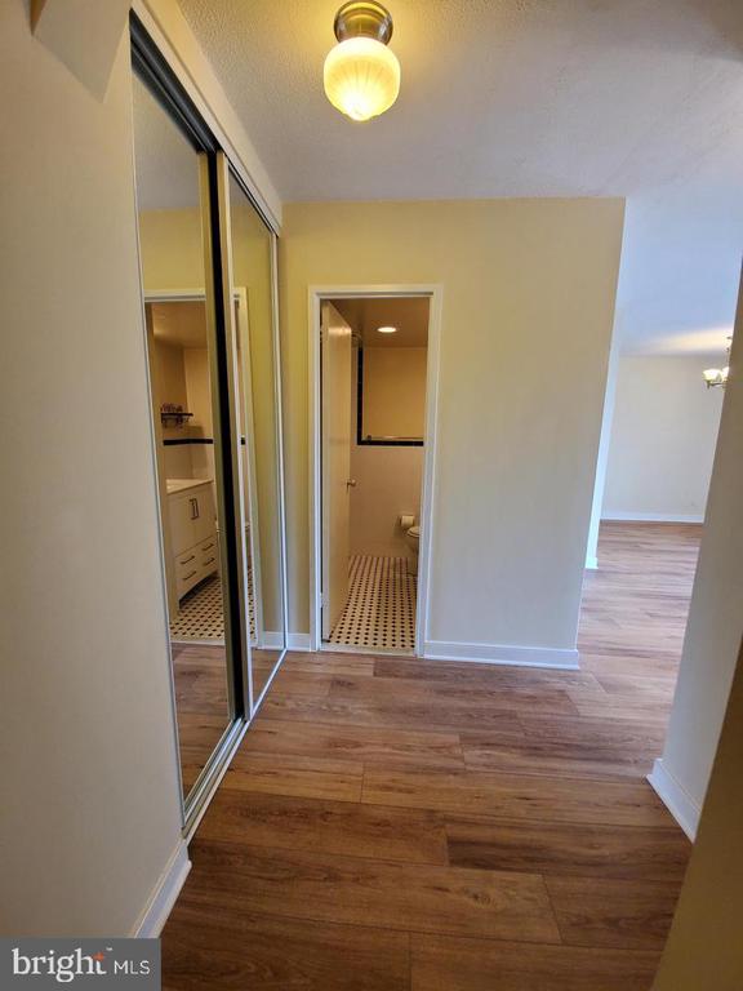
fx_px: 372
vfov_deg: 106.2
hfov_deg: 89.9
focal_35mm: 13
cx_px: 372
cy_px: 496
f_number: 2.2
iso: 160
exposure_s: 1/59
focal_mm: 1.8
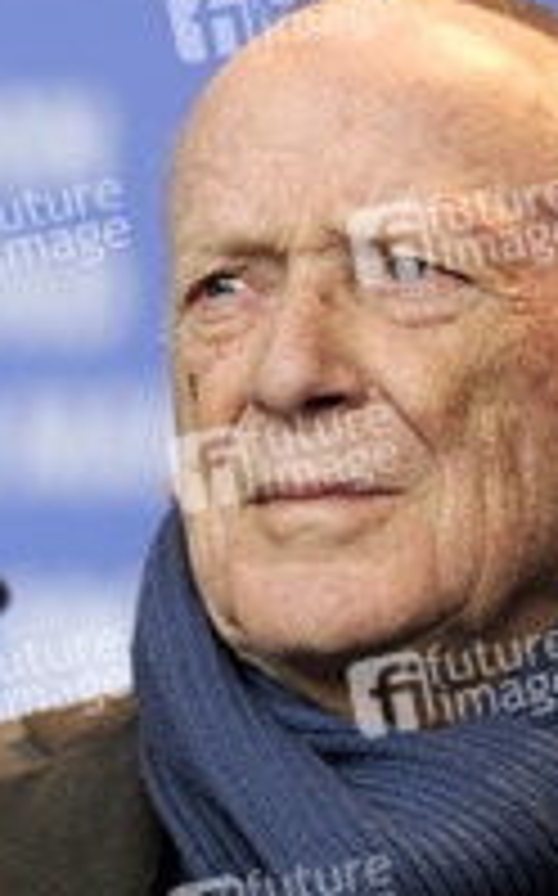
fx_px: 10388
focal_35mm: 426
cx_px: -108
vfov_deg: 4.9
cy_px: 572
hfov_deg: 3.1
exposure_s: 1/800
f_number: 2.8
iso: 1250
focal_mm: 185
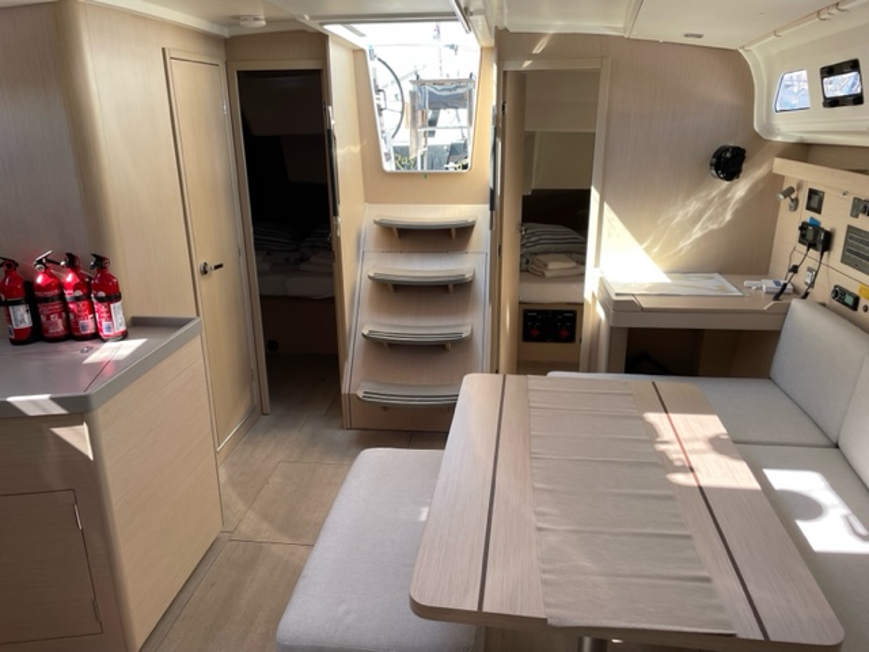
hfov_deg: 67.3
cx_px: 434
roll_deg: +1.3
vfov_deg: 53.1
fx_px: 653
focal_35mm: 26
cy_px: 326
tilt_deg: -17.7
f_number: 1.6
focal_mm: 4.2
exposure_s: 1/121
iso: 32
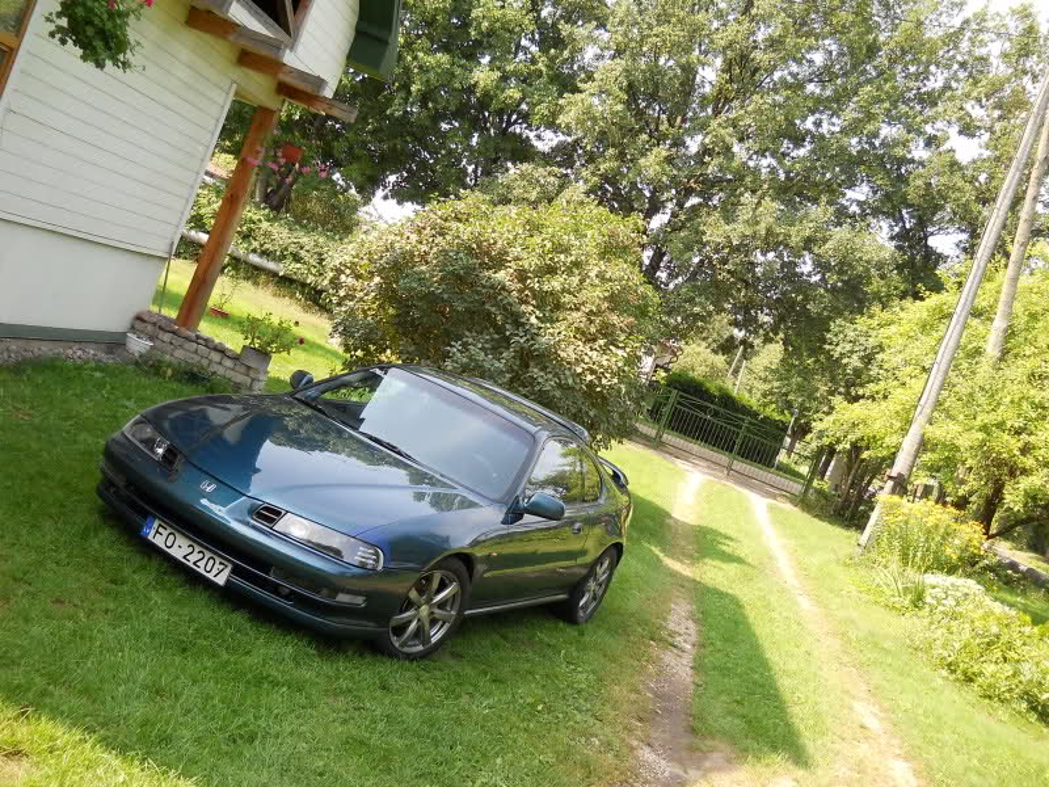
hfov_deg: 45.8
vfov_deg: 35.1
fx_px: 1242
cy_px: 394
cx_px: 524
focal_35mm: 41
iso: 80
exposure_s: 1/160
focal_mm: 6.72
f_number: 3.1
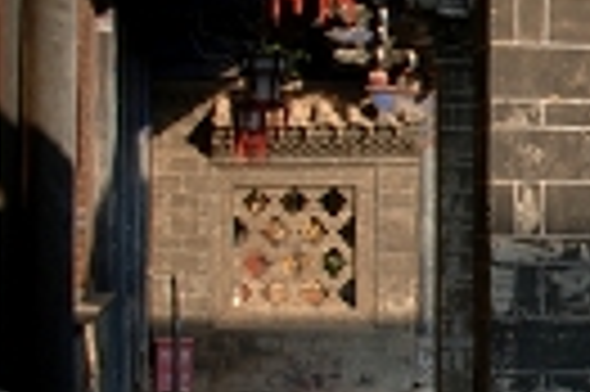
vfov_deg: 7.7
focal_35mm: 177
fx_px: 2897
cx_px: 743
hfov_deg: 11.4
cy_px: 187
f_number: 16
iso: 100
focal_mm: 22
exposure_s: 1/20
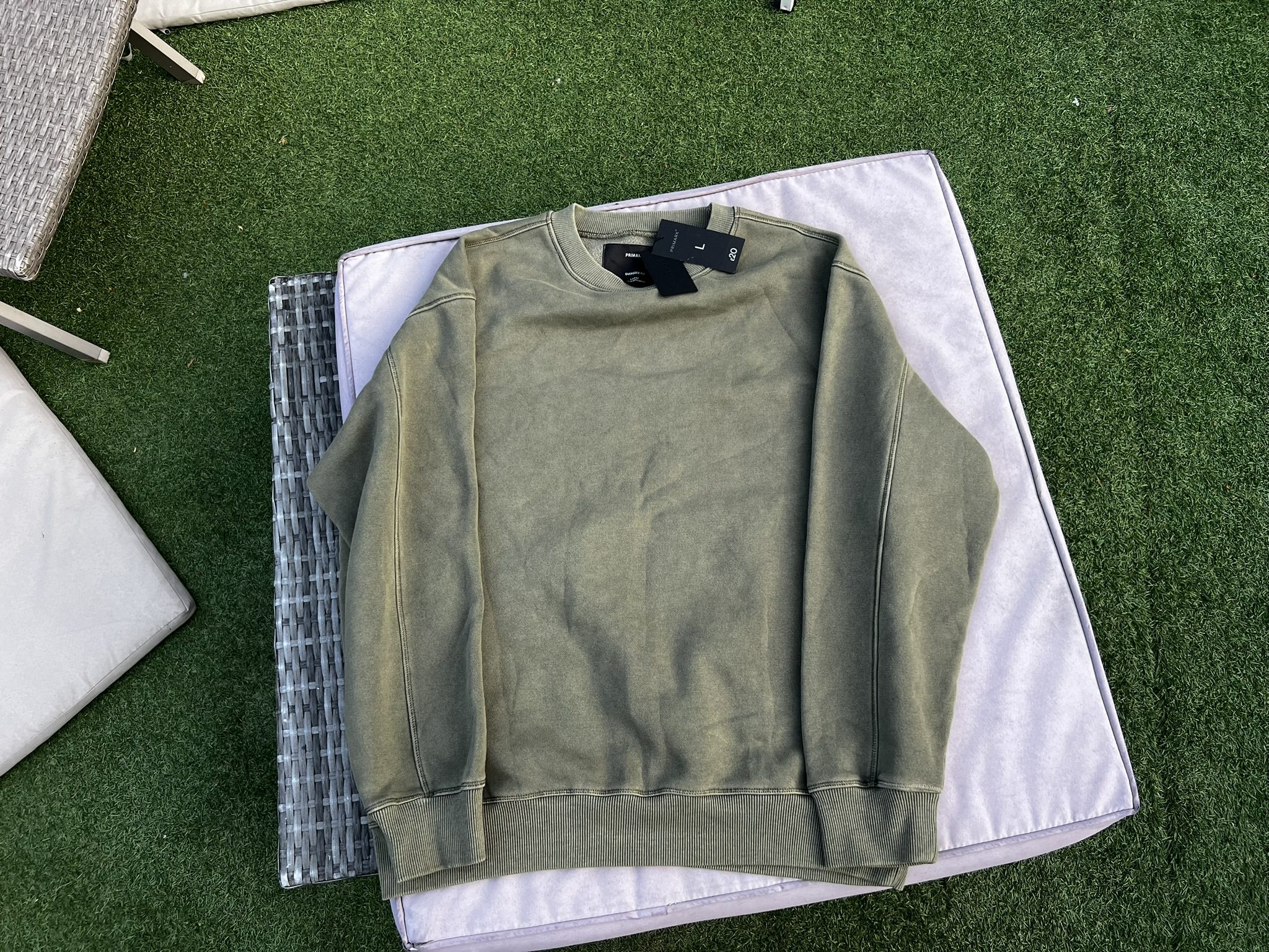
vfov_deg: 53.1
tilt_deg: -72.2
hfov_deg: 67.3
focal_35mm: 26
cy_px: 476
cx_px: 634
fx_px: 953
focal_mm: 5.7
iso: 64
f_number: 1.5
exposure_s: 1/121
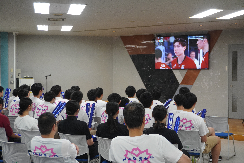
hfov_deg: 35.9
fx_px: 376
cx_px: 122
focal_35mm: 56
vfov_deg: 24.4
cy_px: 82
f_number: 5.6
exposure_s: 1/60
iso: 800
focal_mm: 37
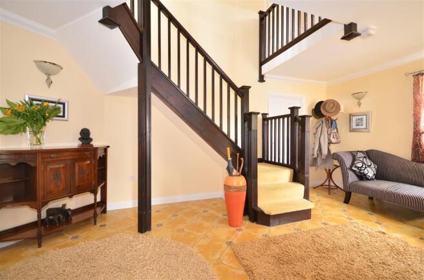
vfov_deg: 77.0
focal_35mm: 15
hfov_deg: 100.5
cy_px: 140
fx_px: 176
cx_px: 212
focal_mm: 10
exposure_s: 1/1.6
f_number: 5
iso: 200
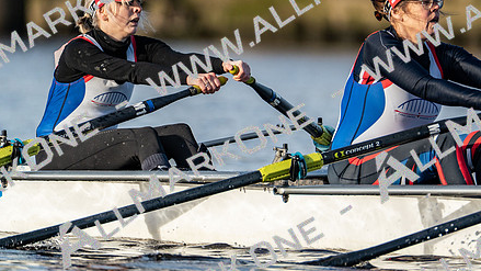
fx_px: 10587
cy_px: 99
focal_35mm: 830
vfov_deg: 1.5
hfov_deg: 2.6
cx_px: 282
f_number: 6.3
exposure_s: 1/2000
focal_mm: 600
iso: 800
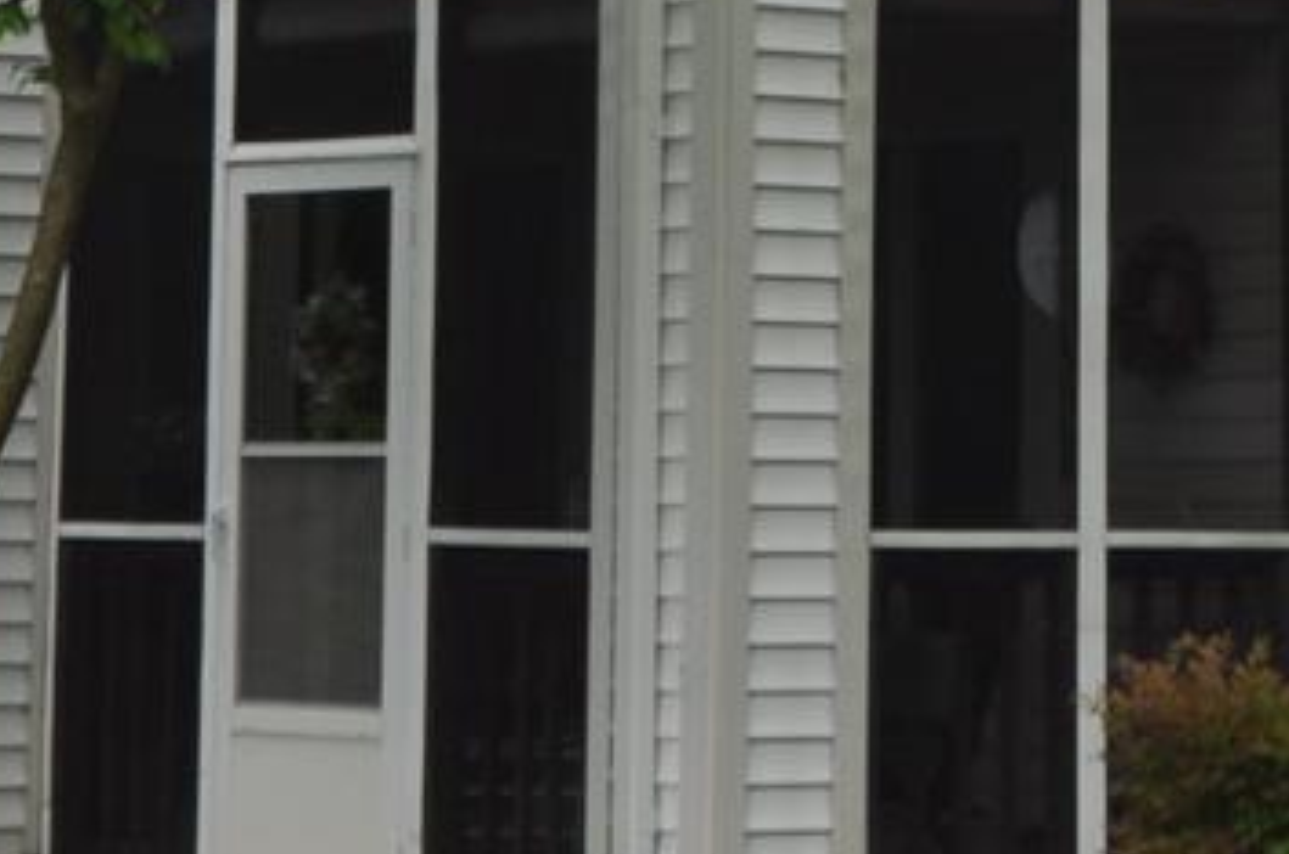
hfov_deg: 9.8
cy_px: -1073
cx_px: 1117
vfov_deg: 6.3
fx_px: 7470
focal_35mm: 209
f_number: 9
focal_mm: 24
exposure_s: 1/200
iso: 200
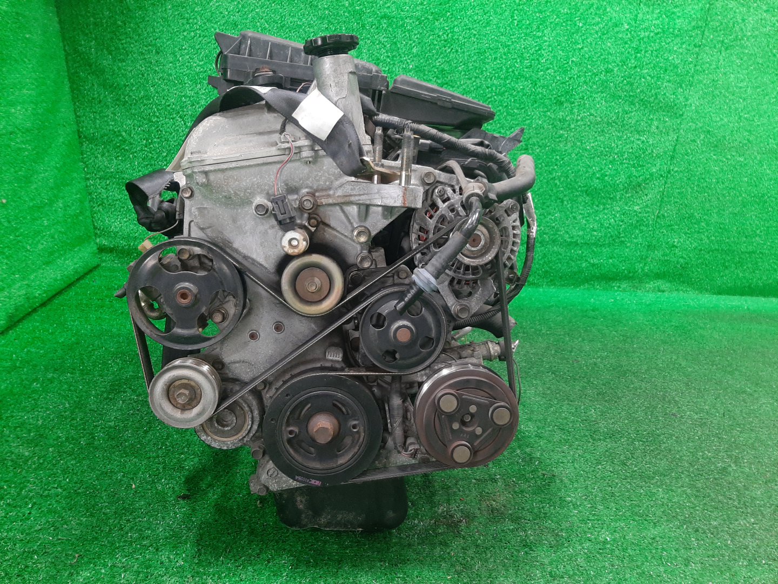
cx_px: 389
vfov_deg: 53.1
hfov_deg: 67.3
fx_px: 584
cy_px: 292
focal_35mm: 26
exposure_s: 1/50
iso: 194
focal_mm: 3.93
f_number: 1.7
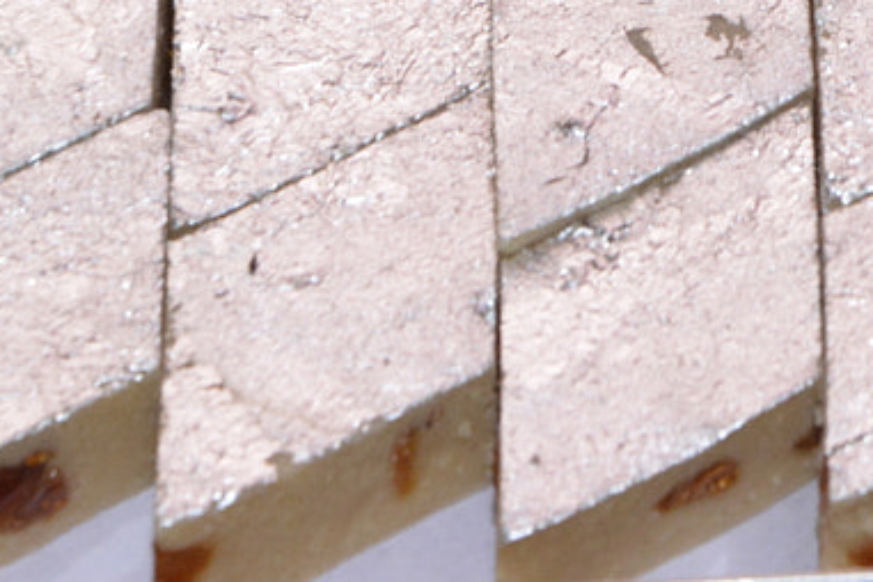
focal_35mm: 315
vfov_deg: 4.3
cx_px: 736
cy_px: -337
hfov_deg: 6.5
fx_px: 7638
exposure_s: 1/125
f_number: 10
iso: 640
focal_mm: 50
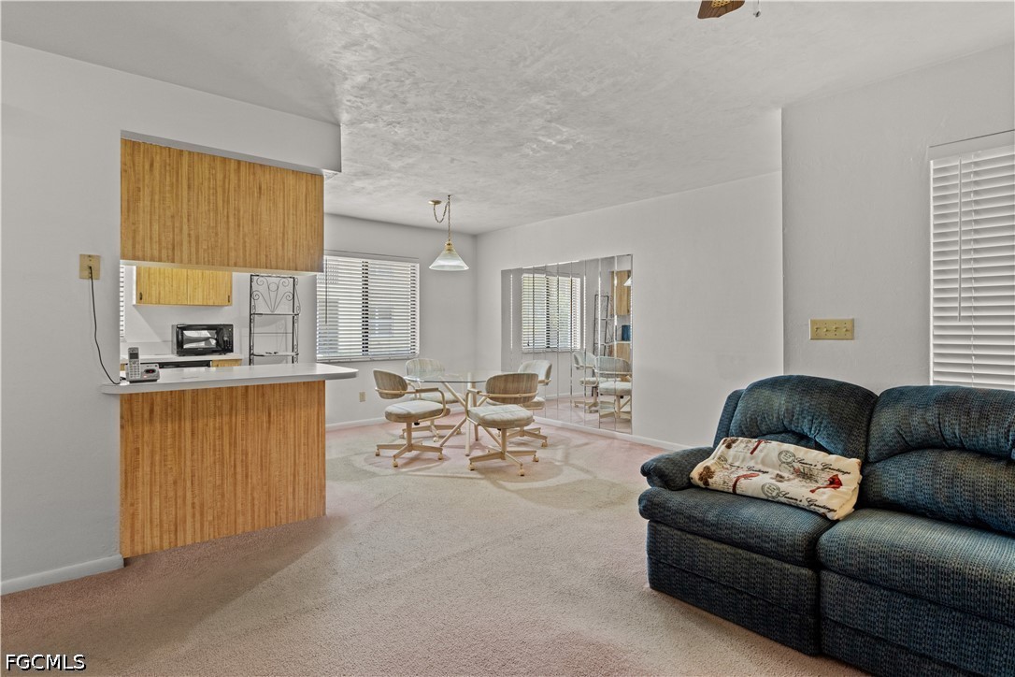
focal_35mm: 18
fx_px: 507
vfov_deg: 67.4
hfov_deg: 90.0
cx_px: 508
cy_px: 338
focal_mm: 12
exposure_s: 1/4
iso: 320
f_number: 7.1
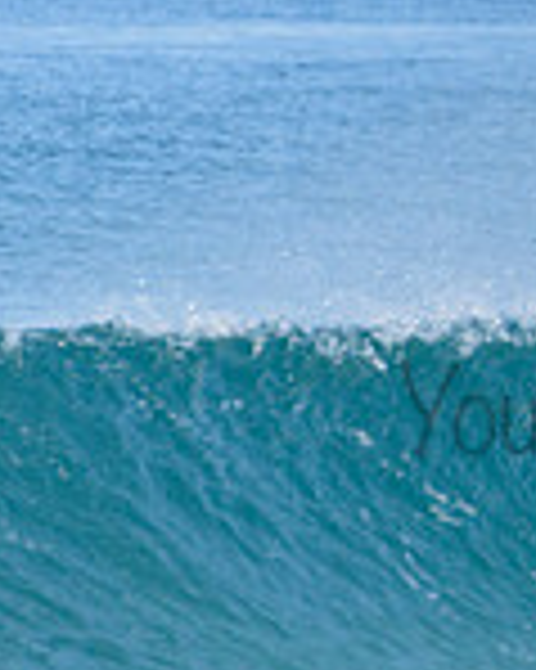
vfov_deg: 0.7
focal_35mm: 2915
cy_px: 11
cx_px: 1584
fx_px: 57862
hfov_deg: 0.5
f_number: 5.6
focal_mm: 500
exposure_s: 1/2000
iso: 160
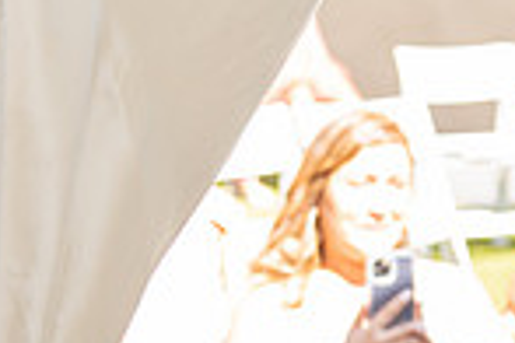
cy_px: -30
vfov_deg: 6.7
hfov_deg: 9.4
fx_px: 2932
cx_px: 995
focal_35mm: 205
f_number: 4
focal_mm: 52
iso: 100
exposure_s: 1/100
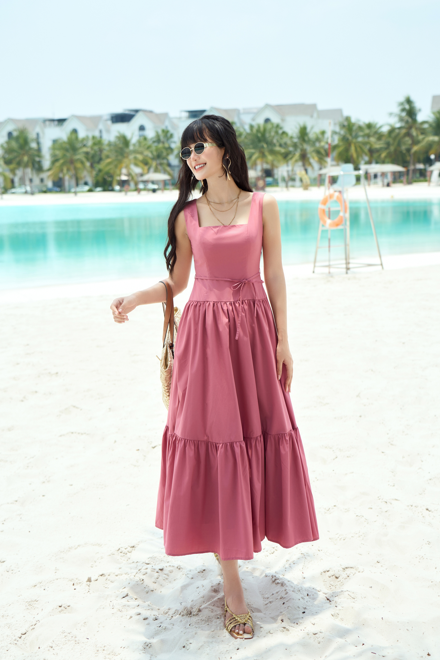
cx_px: 220
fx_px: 825
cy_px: 330
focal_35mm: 45
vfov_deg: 43.6
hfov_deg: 29.9
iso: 100
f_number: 3.5
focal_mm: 45
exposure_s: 1/800
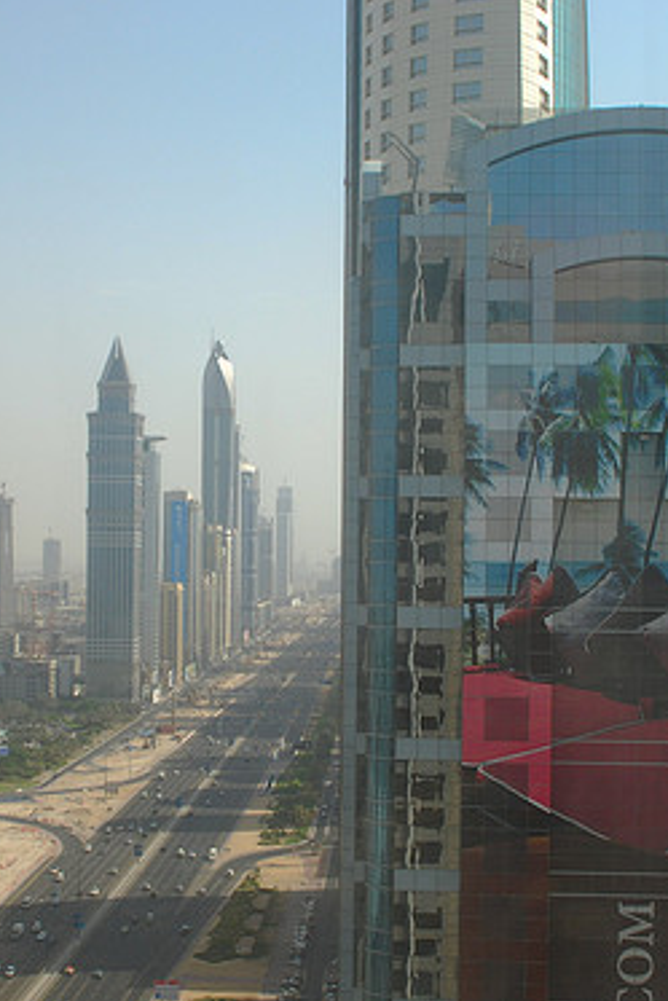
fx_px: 1557
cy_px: 510
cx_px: 241
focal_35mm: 56
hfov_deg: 24.1
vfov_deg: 35.6
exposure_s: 1/60
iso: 200
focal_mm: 24
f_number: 5.6
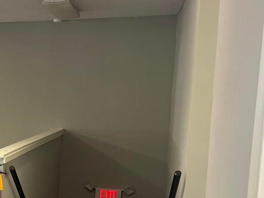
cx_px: -88
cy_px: 170
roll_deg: -0.3
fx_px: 534
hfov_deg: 24.1
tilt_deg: -8.0
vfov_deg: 20.7
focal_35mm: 70
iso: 200
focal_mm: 5.7
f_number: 1.5
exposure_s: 1/60
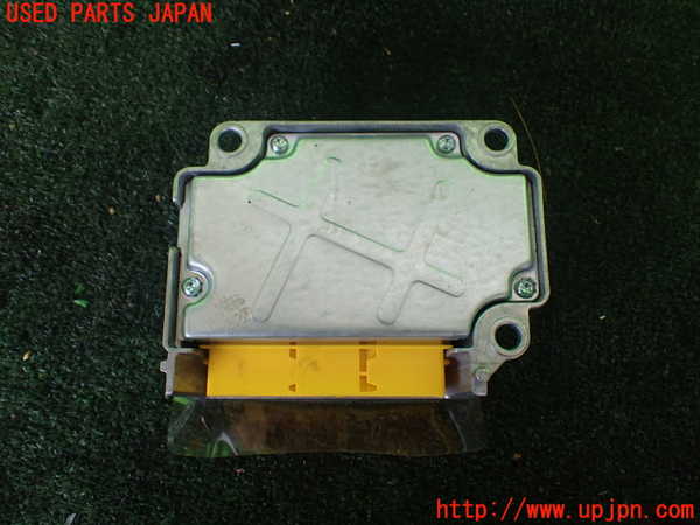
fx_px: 607
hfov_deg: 60.0
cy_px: 262
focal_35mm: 30
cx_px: 350
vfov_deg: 46.8
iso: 160
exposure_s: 1/125
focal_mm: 5.4
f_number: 2.3
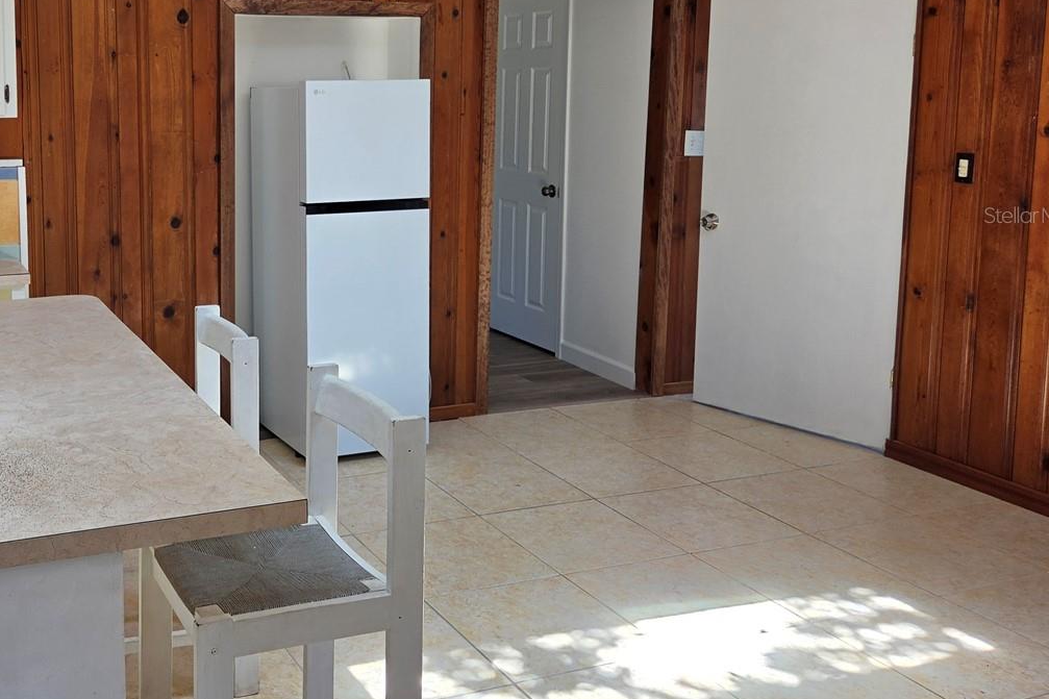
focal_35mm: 38
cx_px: 249
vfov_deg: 34.6
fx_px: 1107
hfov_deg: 48.5
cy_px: 215
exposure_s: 1/180
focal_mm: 5.4
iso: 64
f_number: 1.8
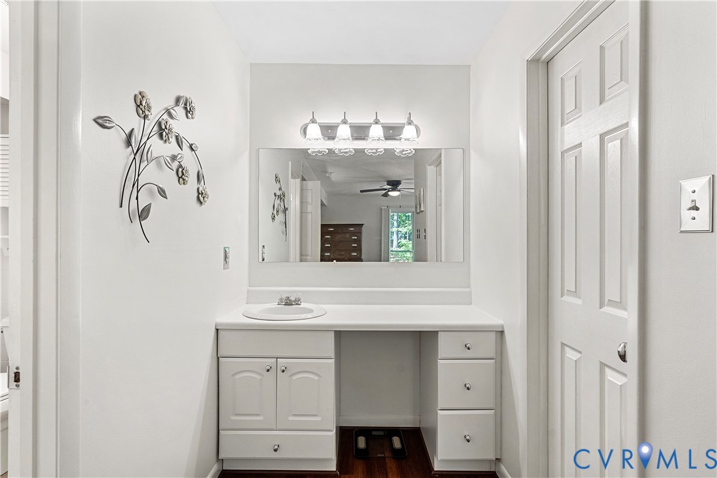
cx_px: 358
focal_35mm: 18
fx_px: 359
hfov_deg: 90.0
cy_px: 239
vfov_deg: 67.4
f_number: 8
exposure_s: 1/4
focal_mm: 18
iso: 800
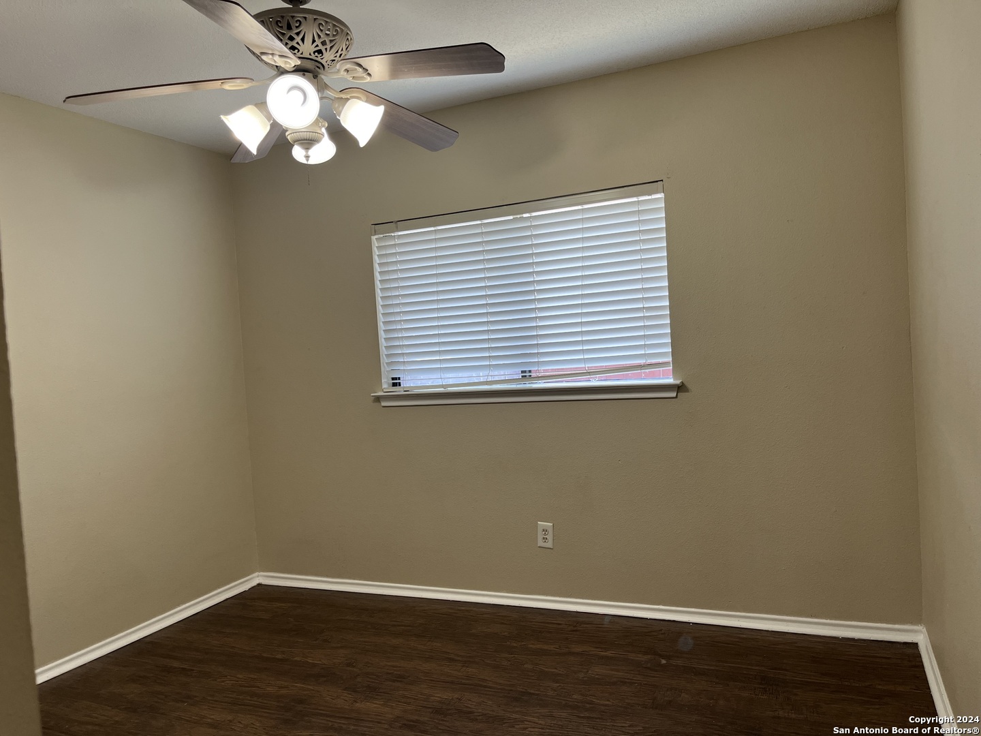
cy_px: 368
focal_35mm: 26
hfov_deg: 67.3
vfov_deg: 53.1
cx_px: 490
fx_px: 737
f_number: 1.6
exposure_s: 1/120
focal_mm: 5.1
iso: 80
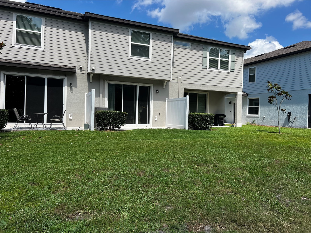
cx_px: 156
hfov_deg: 67.3
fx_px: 234
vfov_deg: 53.1
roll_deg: -0.9
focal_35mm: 26
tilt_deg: -0.7
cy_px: 116
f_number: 1.5
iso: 50
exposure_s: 1/3968
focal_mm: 5.7
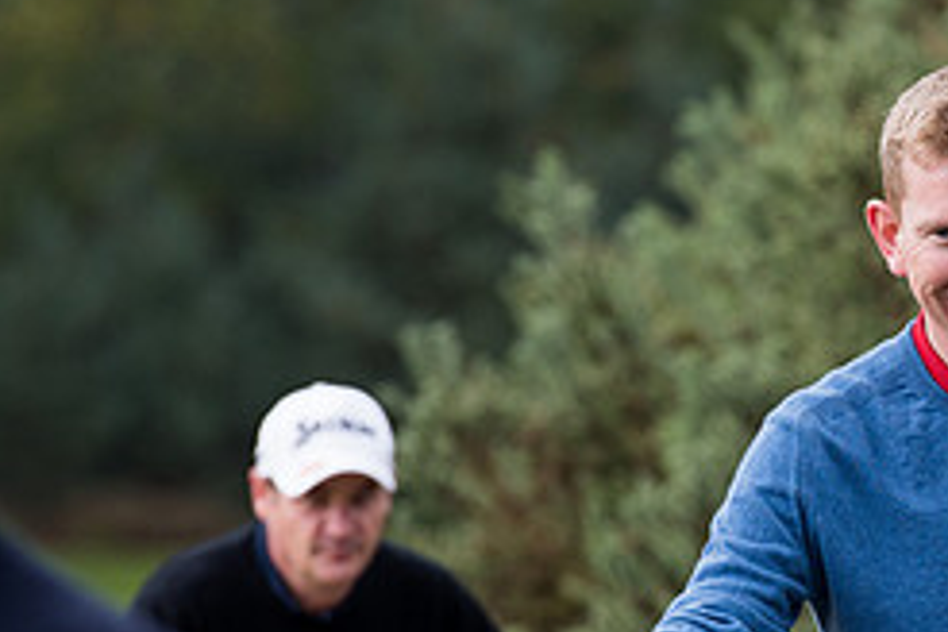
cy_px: 564
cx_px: 871
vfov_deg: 2.3
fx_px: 15456
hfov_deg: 3.5
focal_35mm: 587
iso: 400
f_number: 4
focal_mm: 200
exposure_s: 1/1250
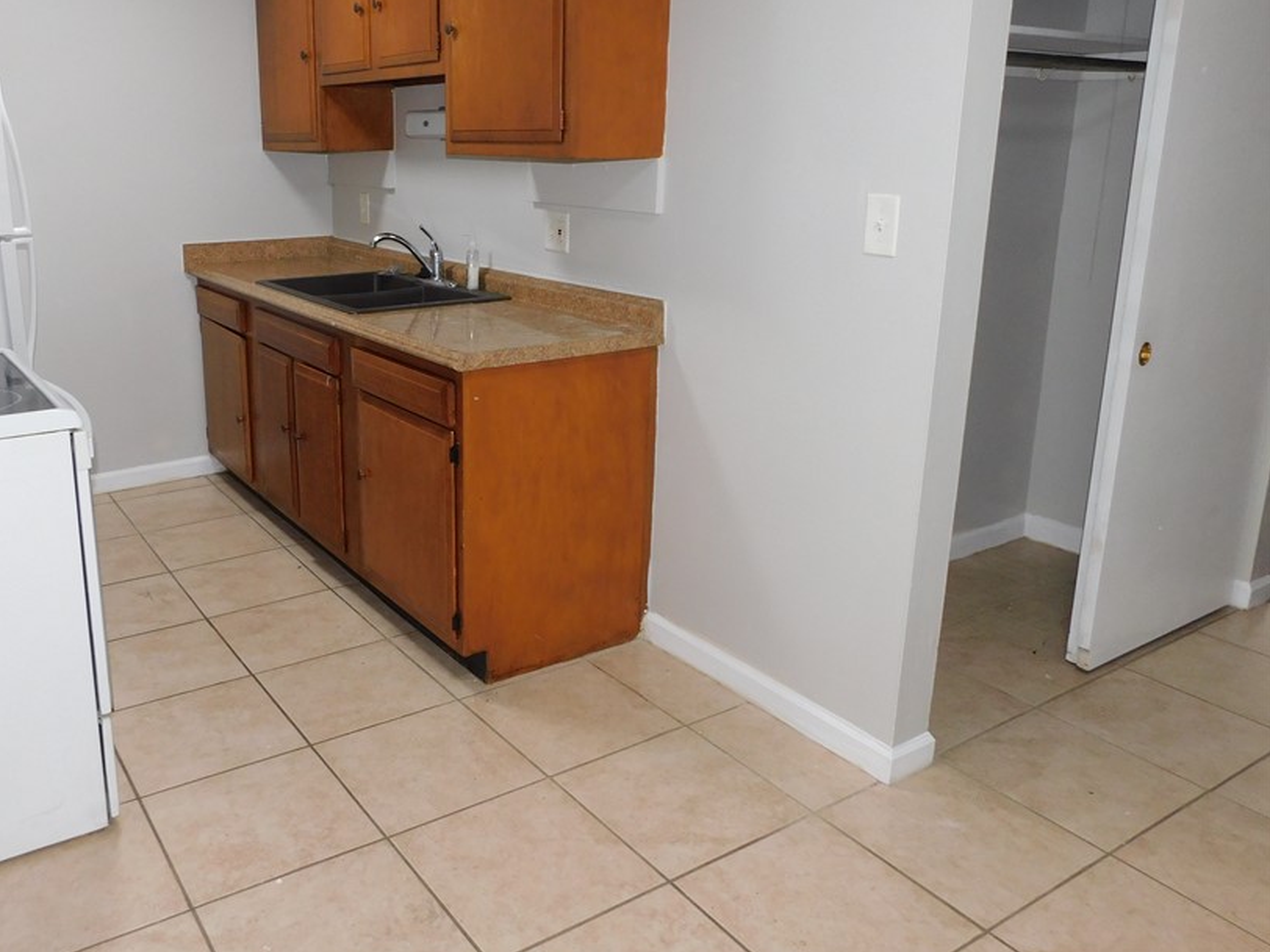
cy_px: 392
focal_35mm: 29
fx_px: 1064
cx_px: 472
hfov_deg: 60.8
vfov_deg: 48.0
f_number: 3
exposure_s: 1/30
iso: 200
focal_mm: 4
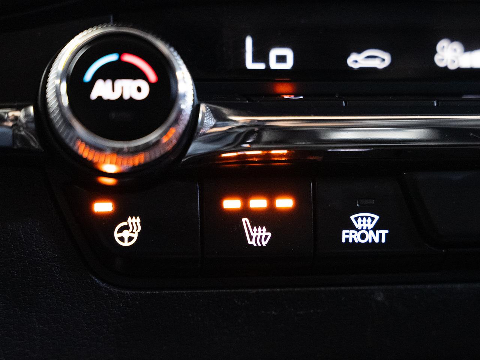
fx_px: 980
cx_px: 257
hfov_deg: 27.5
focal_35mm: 71
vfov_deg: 20.7
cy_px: 241
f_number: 3.5
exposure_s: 1/40
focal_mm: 46.9
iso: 1000
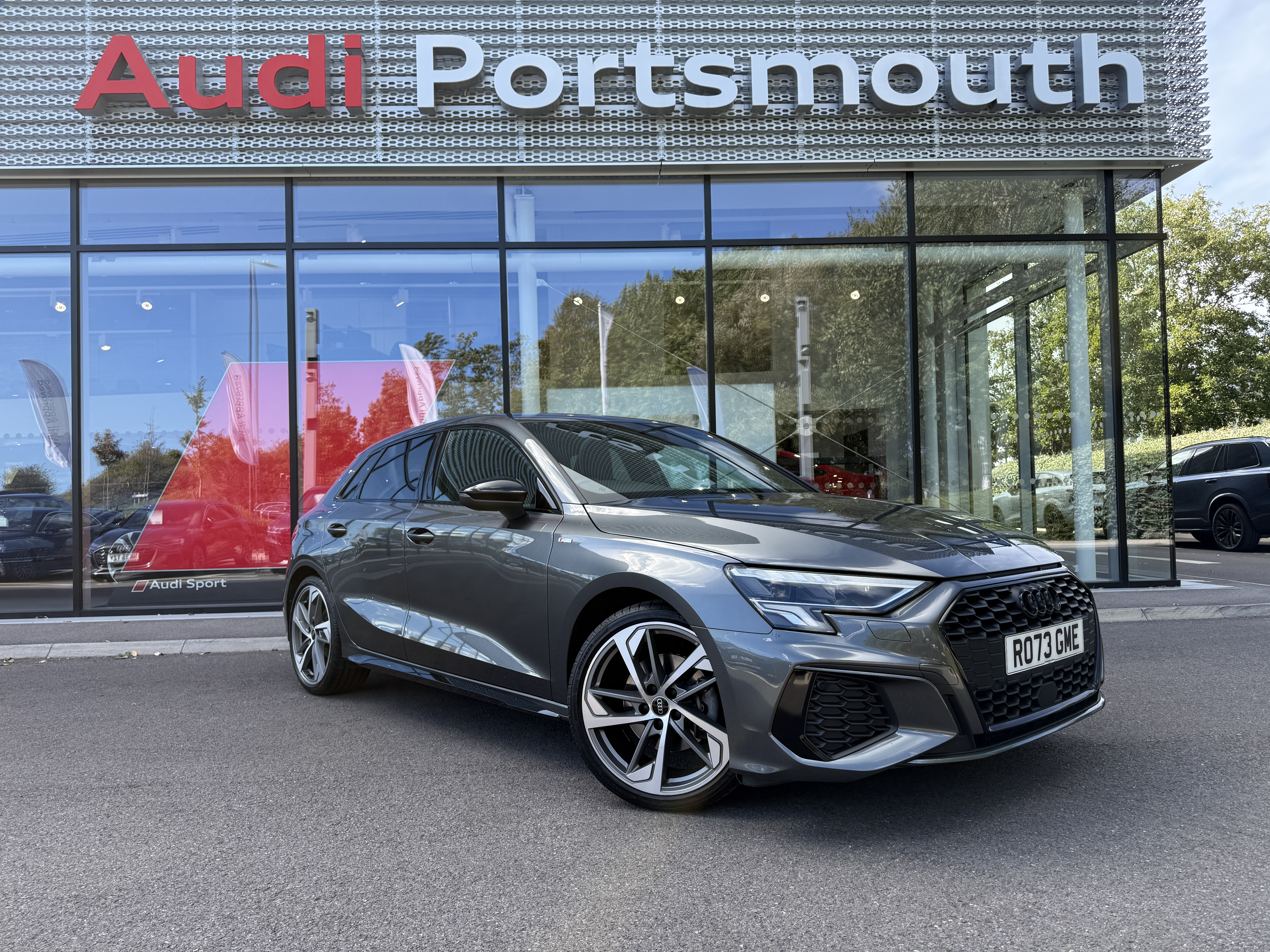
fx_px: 881
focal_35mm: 24
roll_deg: +1.6
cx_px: 635
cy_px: 476
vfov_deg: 56.8
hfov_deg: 71.6
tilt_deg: +1.0
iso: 80
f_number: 1.78
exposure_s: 1/1060
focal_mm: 6.76
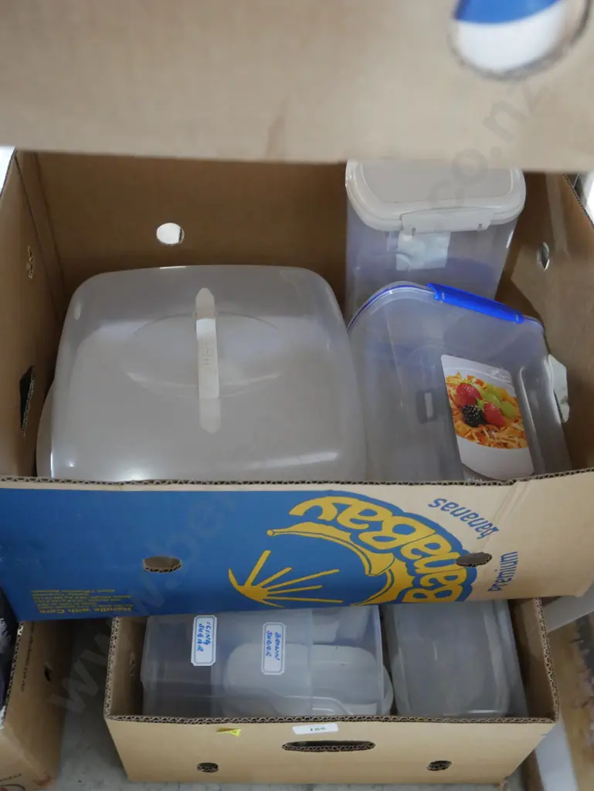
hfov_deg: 39.7
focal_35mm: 36
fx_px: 823
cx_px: 297
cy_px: 396
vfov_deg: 51.3
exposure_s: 1/25
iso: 3200
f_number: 4
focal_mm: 18
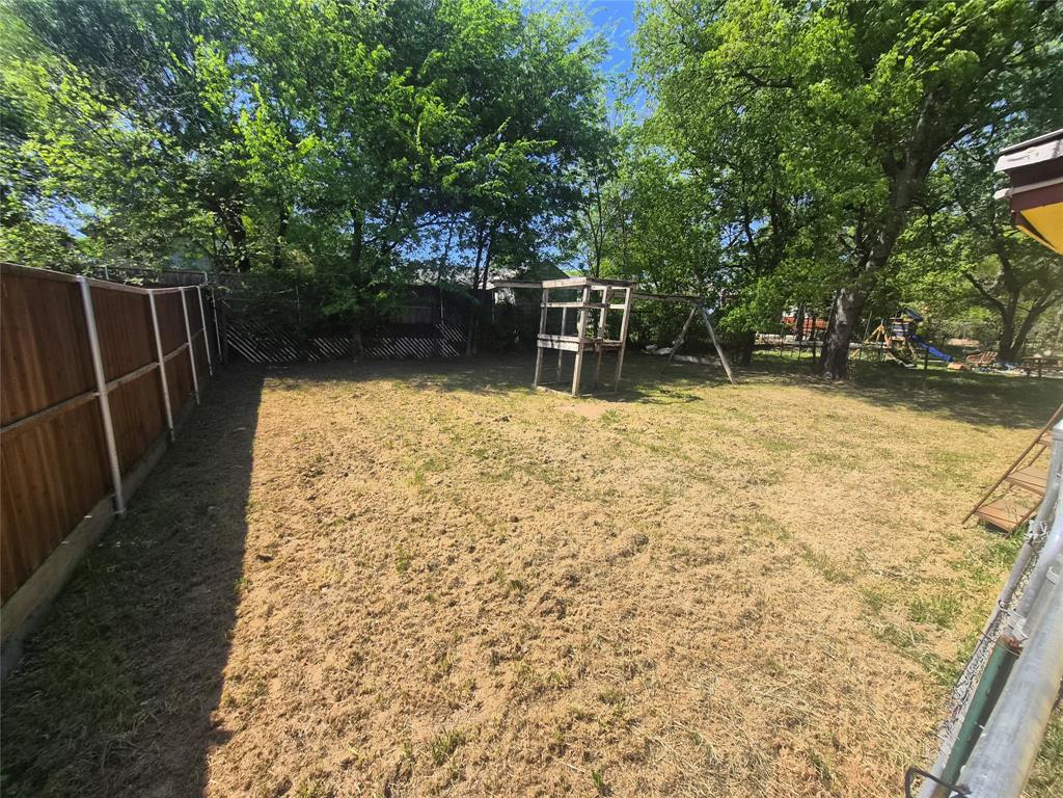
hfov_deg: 106.2
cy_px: 399
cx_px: 532
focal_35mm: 13
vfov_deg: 89.9
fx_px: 399
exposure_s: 1/686
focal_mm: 1.7
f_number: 2.2
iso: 25
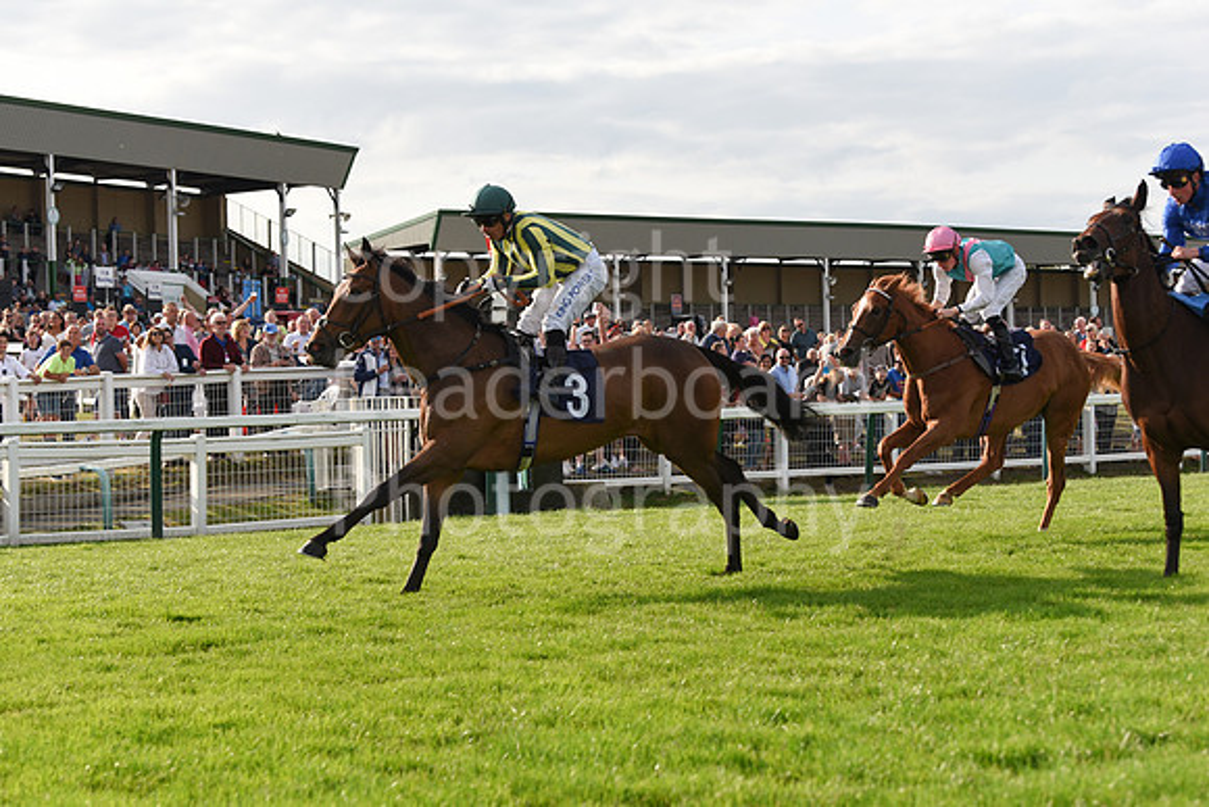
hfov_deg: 28.8
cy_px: 404
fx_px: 2351
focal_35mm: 70
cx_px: 604
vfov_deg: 19.5
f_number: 5.6
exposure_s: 1/2500
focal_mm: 70
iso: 640
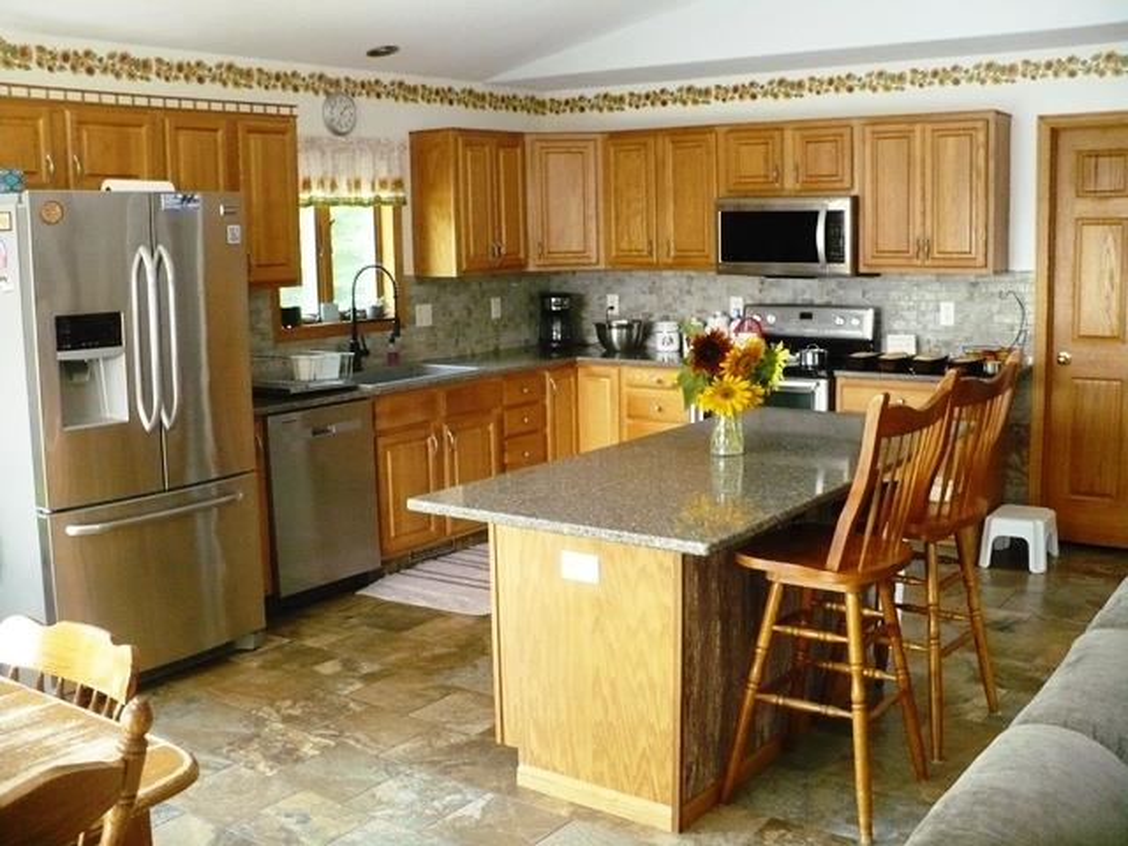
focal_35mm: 37
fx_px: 1206
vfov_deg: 38.7
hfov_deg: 50.1
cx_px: 564
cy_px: 423
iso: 500
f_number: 2.8
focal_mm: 6.1
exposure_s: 1/30
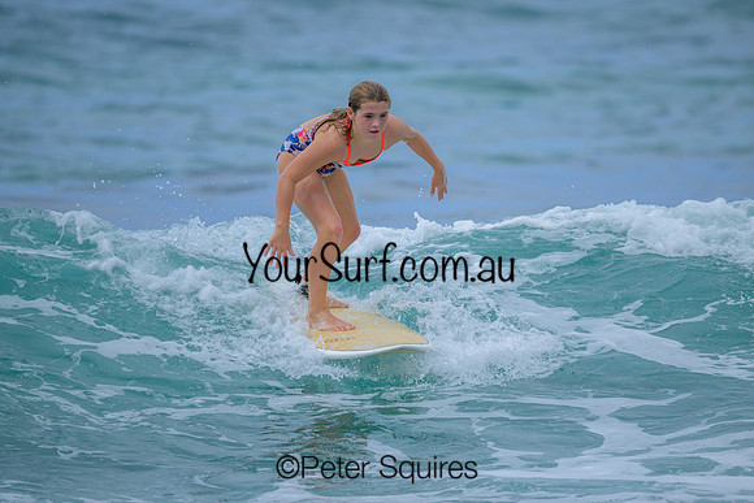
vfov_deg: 1.7
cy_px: 252
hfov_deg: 2.6
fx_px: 16759
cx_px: 377
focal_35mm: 800
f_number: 6.3
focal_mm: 800
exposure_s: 1/2000
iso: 450
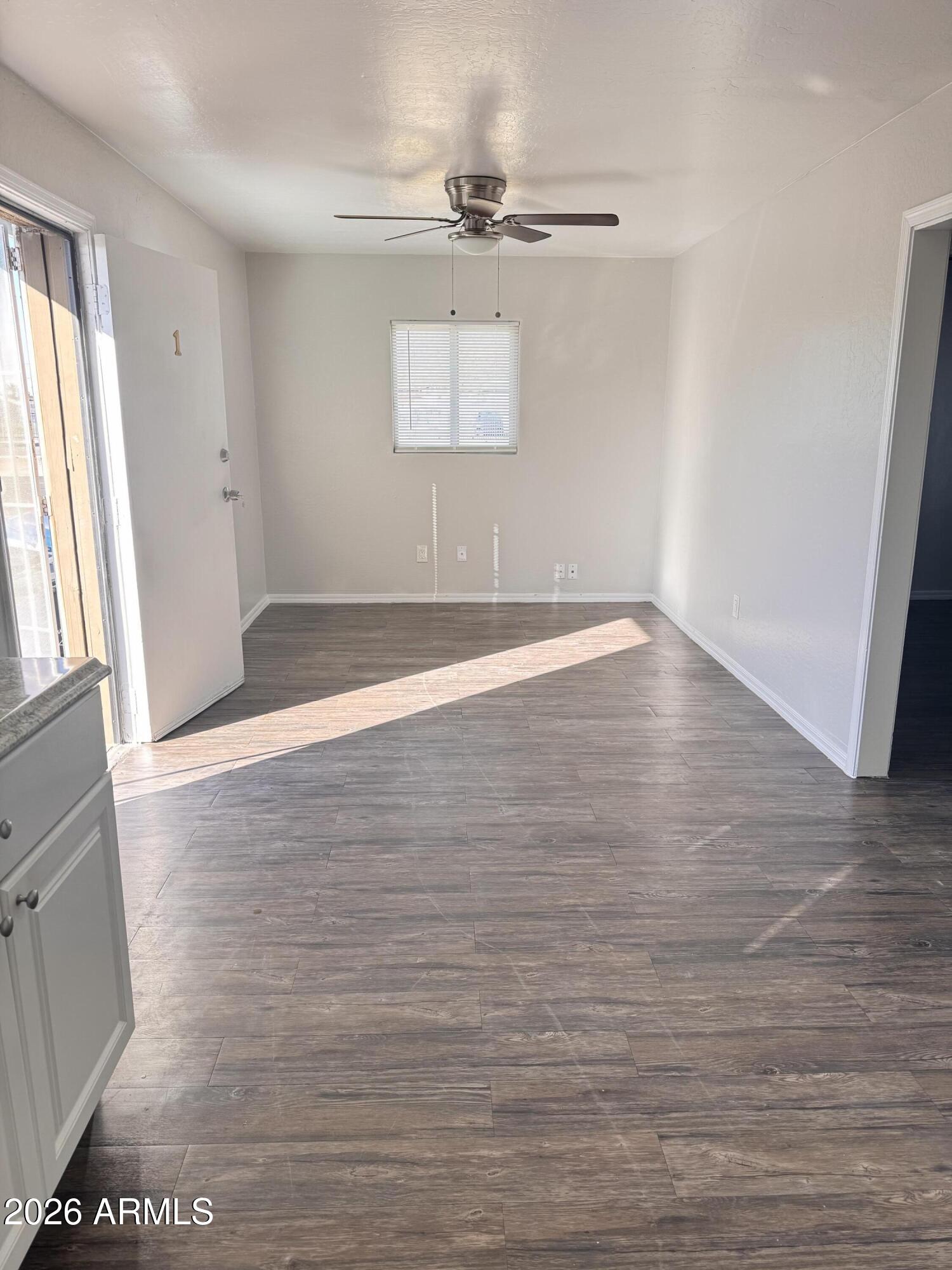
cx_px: 476
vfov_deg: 71.6
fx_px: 880
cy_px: 635
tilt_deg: -14.8
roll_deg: -0.5
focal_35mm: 24
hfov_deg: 56.8
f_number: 1.78
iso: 80
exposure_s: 1/172
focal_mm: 6.76
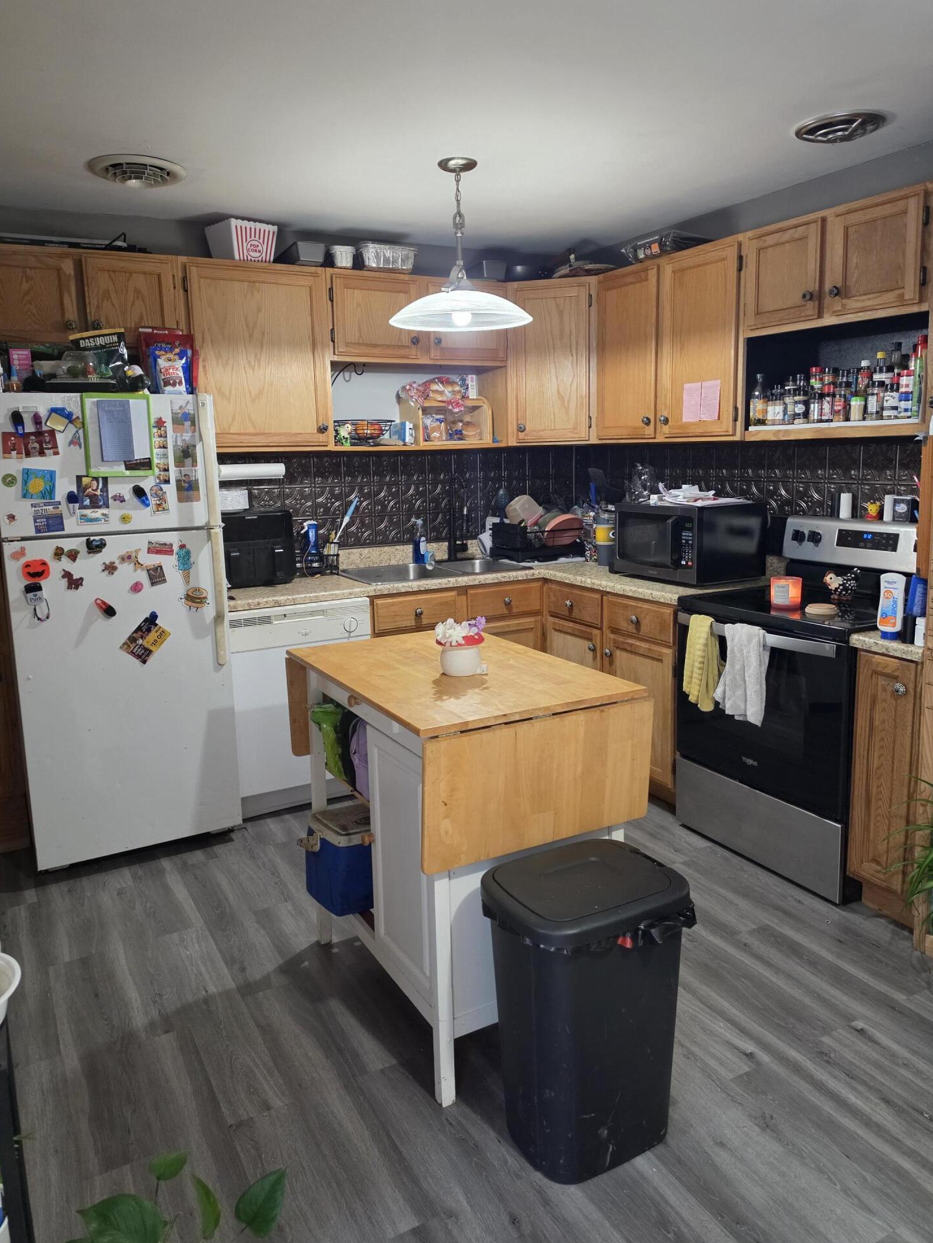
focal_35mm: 24
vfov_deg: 71.6
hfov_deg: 56.8
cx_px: 459
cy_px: 599
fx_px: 862
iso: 800
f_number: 1.4
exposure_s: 1/120
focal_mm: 6.5
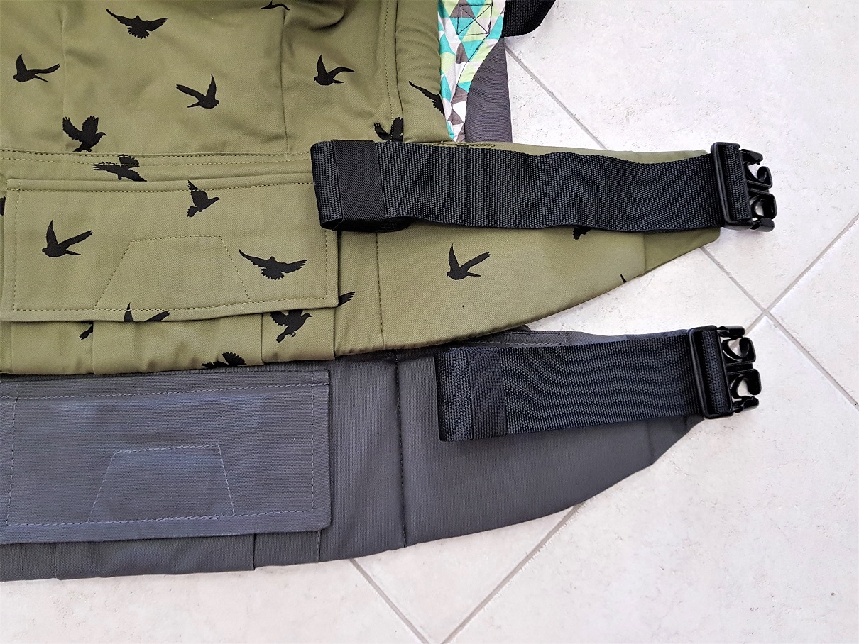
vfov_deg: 53.1
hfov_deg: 67.3
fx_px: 645
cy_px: 322
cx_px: 430
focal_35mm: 26
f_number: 1.7
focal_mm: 4.2
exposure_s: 1/33
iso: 200
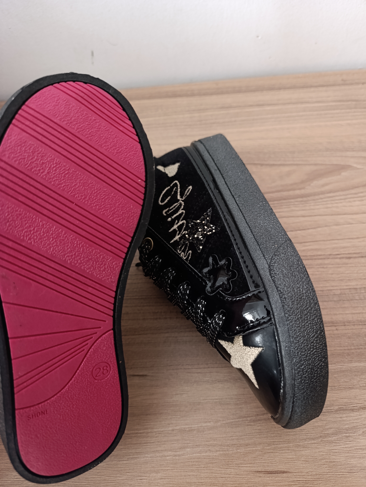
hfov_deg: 59.0
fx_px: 323
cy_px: 244
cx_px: 183
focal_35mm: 23
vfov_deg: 73.8
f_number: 1.6
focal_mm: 6.14
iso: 1600
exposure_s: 1/25
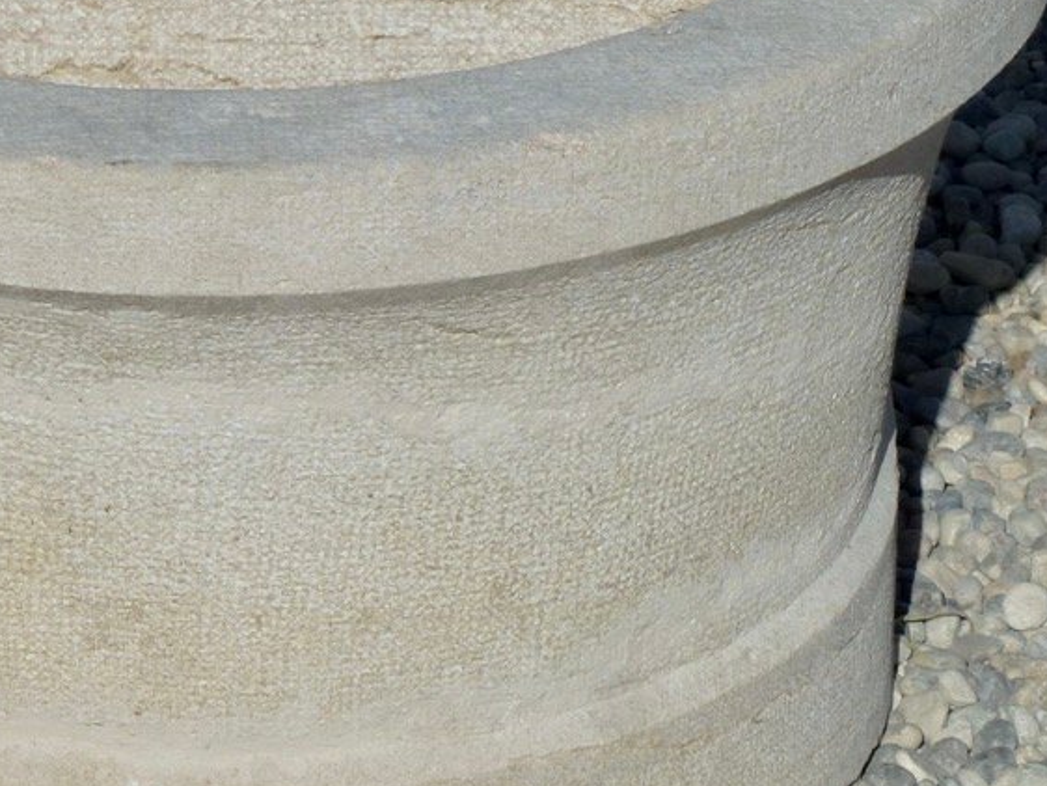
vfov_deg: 6.7
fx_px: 6718
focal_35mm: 222
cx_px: 207
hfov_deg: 8.9
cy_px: 216
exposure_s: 1/2000
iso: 100
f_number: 5
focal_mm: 18.7
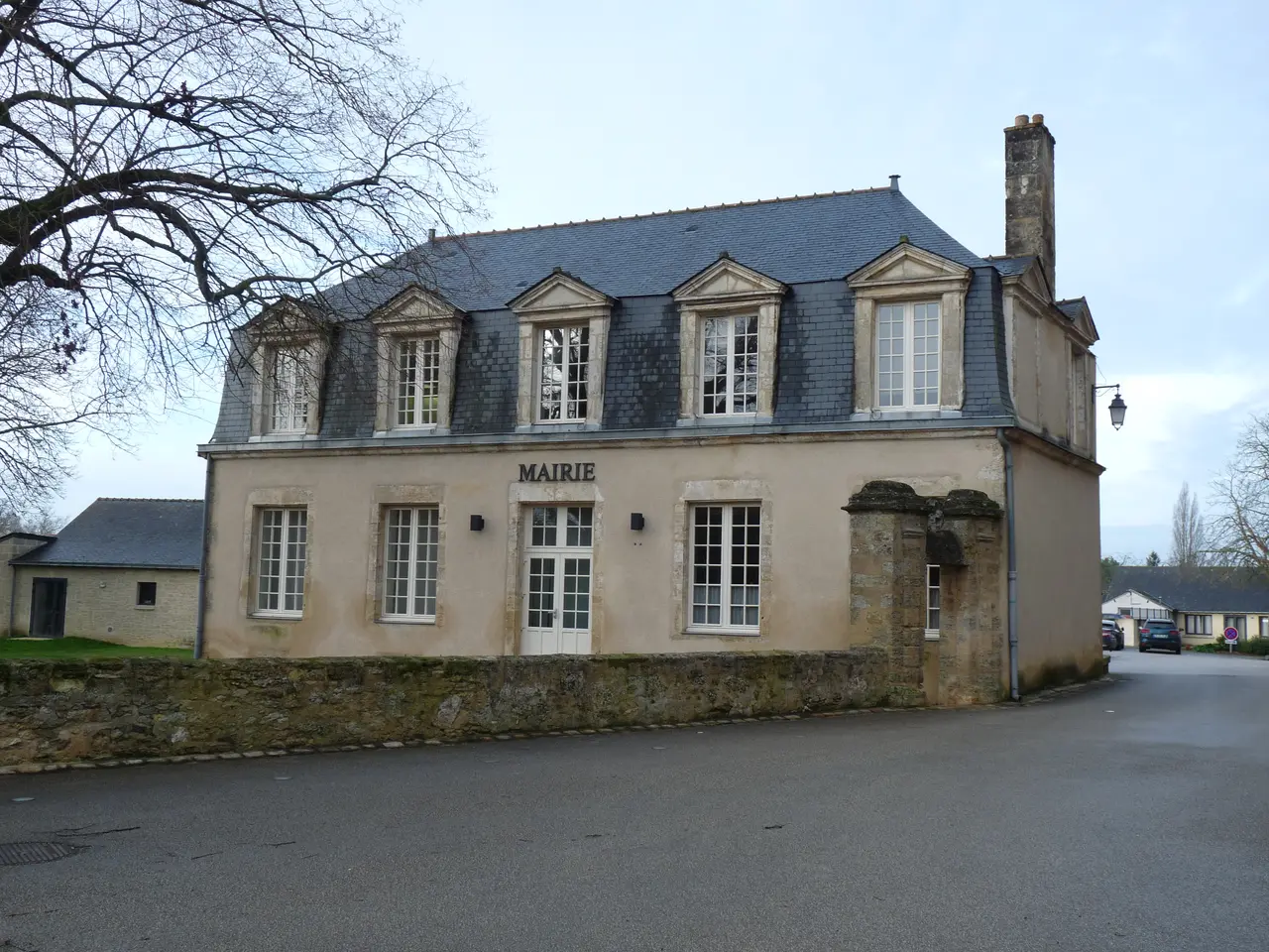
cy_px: 476
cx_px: 634
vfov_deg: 41.8
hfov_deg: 54.0
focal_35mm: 34
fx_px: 1246
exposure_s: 1/160
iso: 100
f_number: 4
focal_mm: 6.1
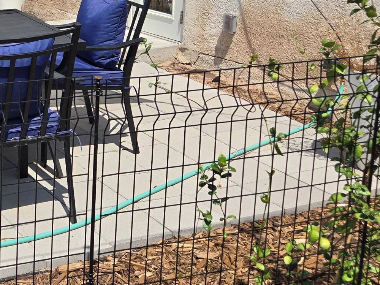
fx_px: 757
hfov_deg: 25.8
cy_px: 27
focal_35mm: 69
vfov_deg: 20.9
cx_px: -48
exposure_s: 1/2443
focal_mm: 5.4
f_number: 1.8
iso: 25
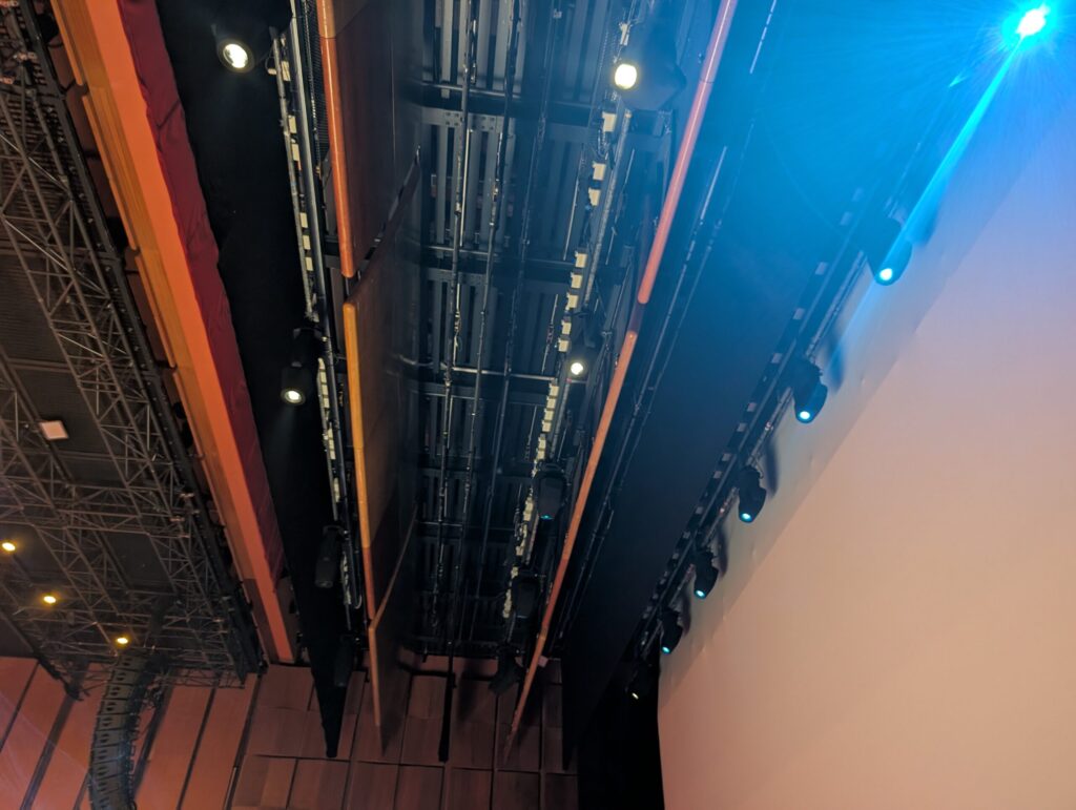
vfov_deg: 56.9
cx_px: 538
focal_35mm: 24
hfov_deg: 71.5
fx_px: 747
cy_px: 405
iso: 279
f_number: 1.68
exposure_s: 1/22.9
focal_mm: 6.9
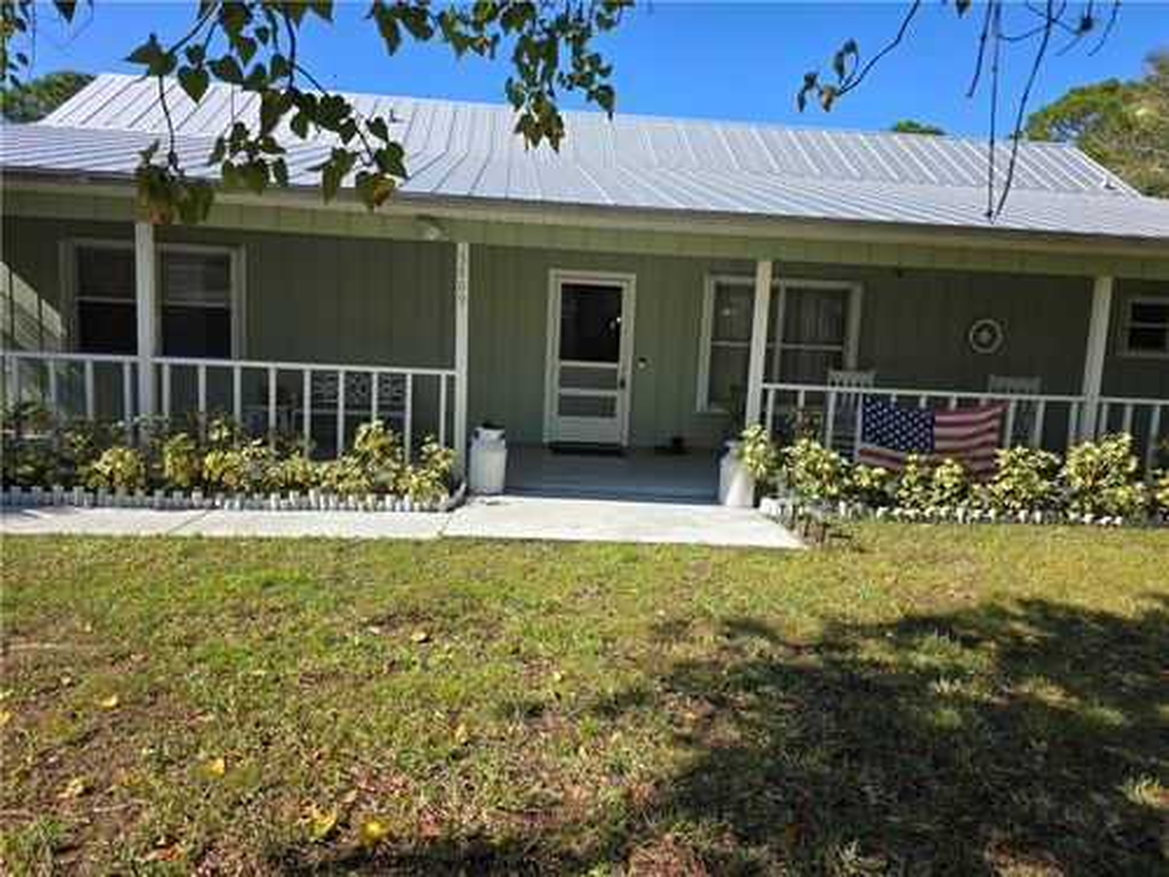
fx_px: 777
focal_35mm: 23
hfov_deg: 73.9
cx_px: 584
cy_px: 438
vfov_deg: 58.9
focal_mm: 6.3
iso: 12
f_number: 1.7
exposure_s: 1/538
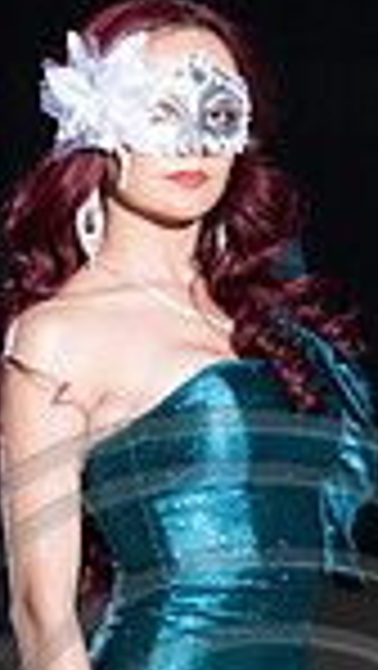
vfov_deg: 8.2
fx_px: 4625
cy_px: 859
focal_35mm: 260
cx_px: 243
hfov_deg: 4.7
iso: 1250
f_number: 5
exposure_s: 1/160
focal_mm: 82
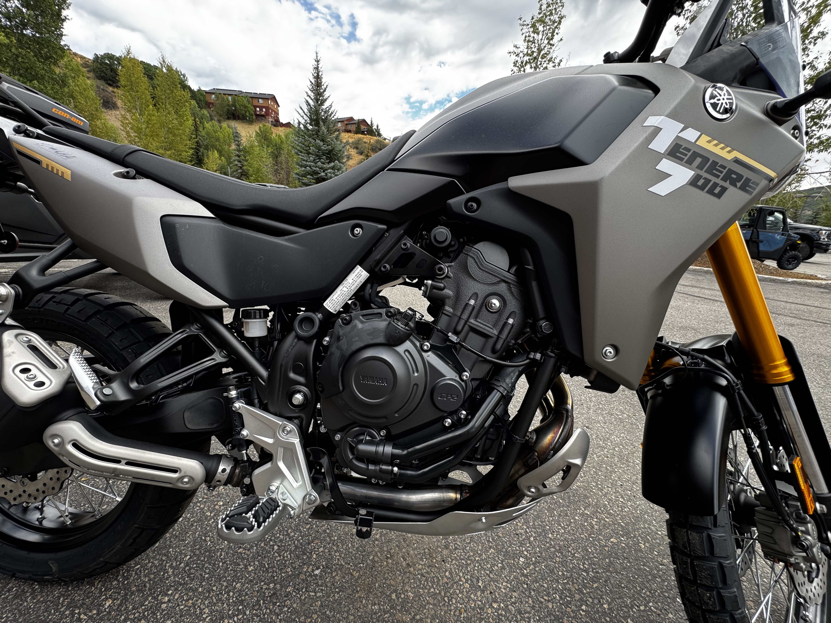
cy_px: 312
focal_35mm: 14
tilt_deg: -17.2
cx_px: 416
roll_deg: -4.6
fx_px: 336
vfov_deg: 85.7
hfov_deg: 102.1
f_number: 2.2
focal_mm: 2.22
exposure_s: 1/99
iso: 50
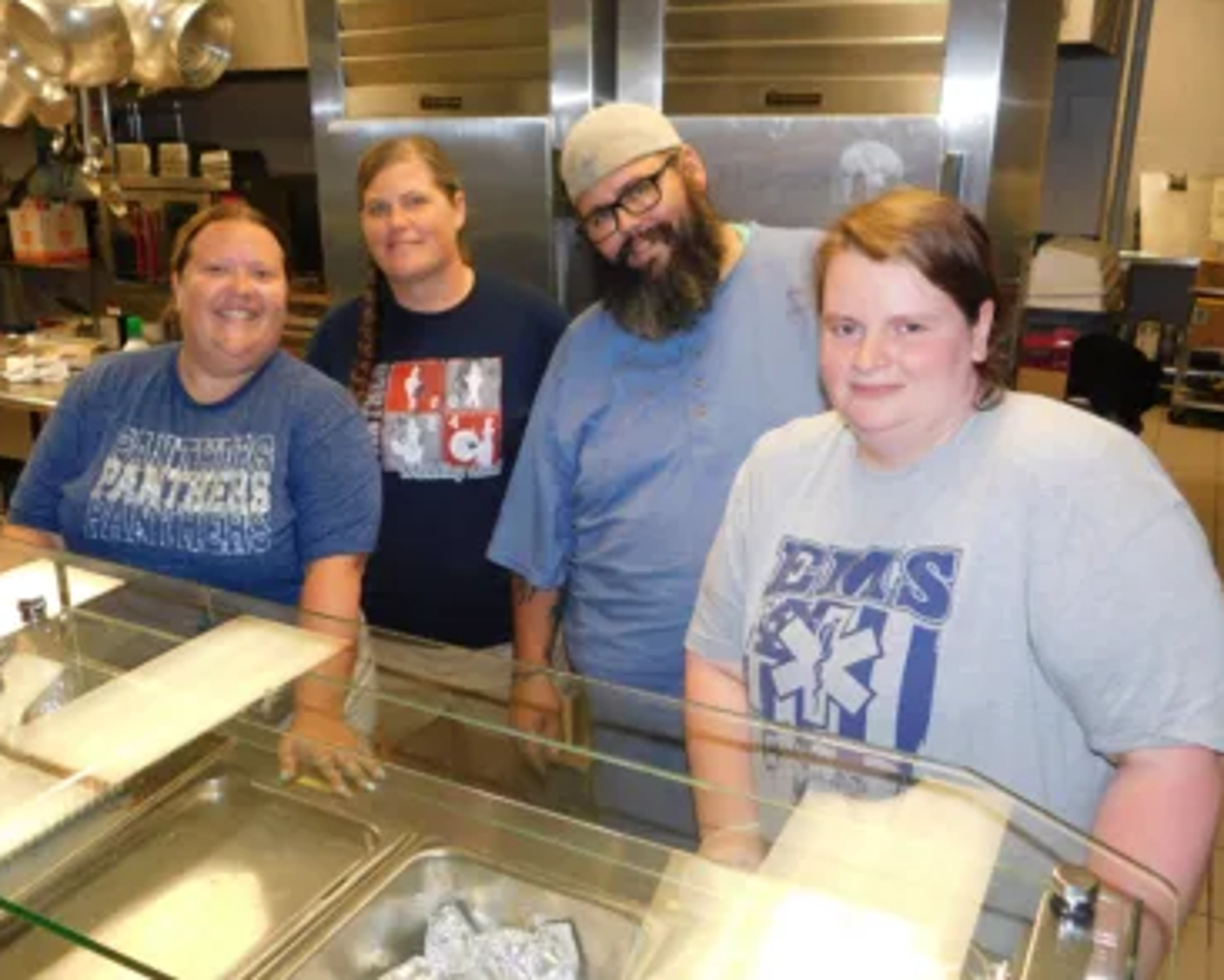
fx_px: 1160
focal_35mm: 32
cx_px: 572
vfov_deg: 45.8
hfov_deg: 55.6
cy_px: 492
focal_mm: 5.3
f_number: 3.2
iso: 200
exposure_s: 1/30
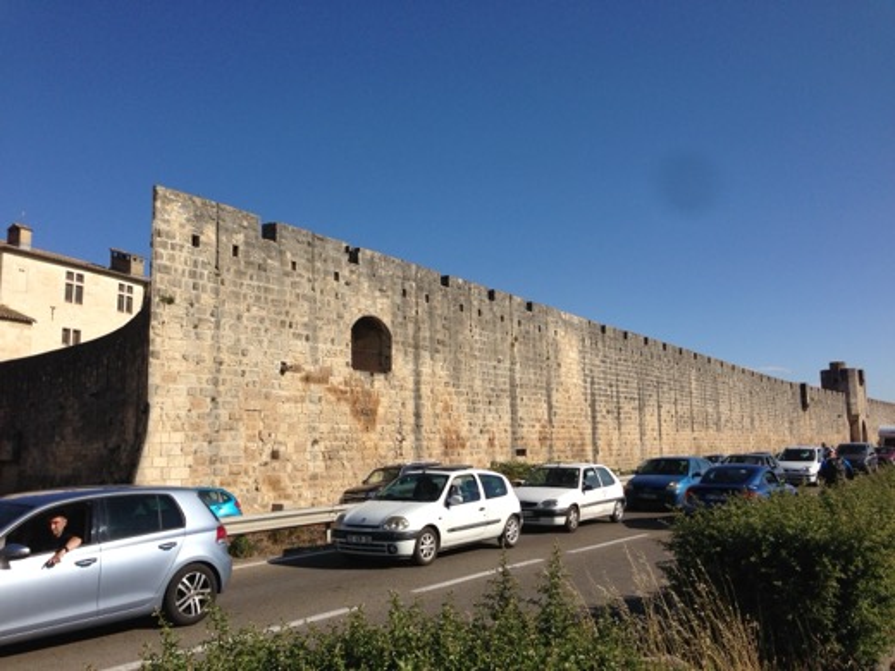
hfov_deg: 55.4
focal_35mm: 33
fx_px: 853
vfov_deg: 42.9
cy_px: 336
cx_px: 448
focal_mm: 4.13
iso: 50
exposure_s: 1/2262
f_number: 2.4
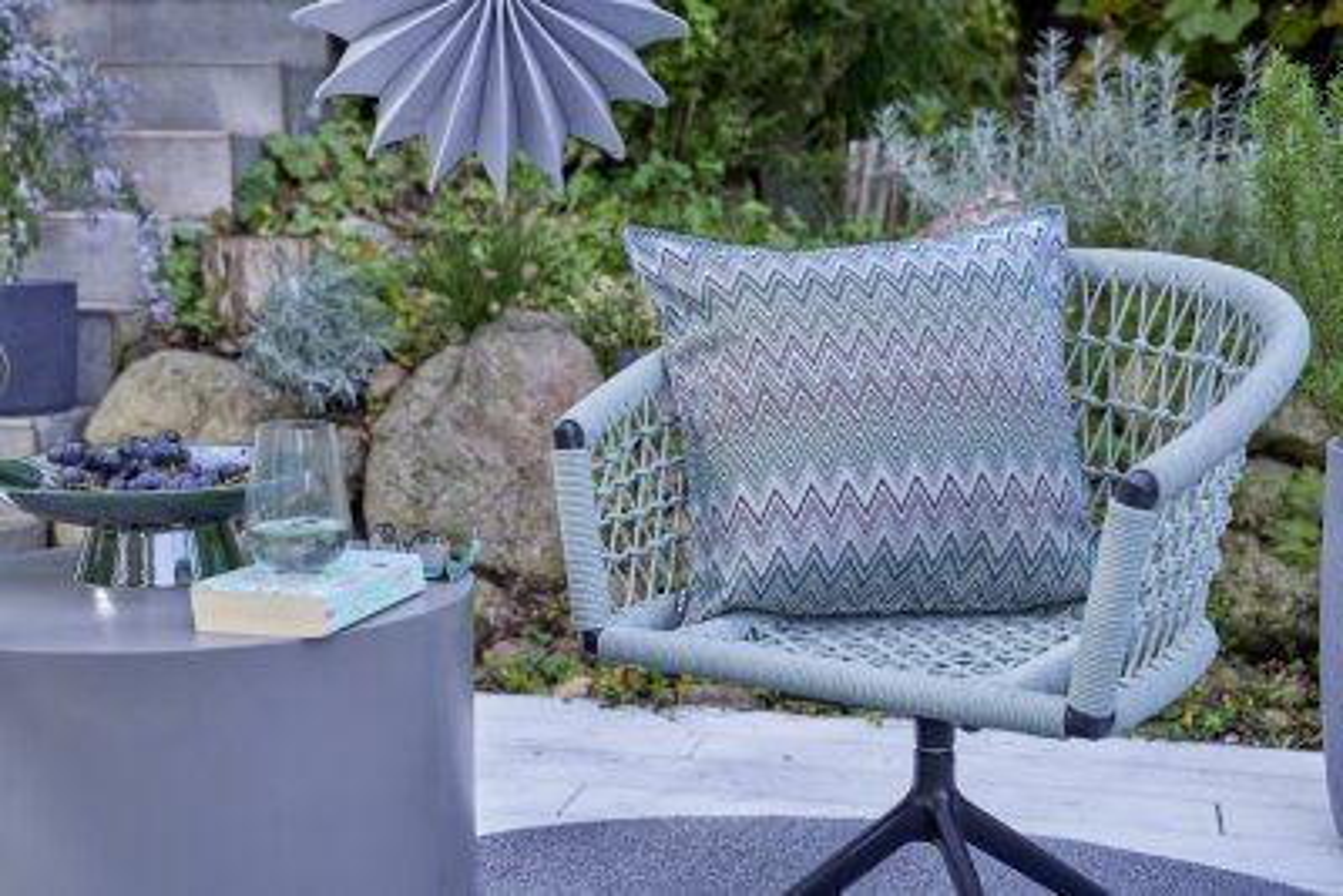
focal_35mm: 50
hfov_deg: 39.6
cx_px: 672
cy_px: 448
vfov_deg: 27.0
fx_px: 1866
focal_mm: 50
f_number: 4.5
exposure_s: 1/125
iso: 250
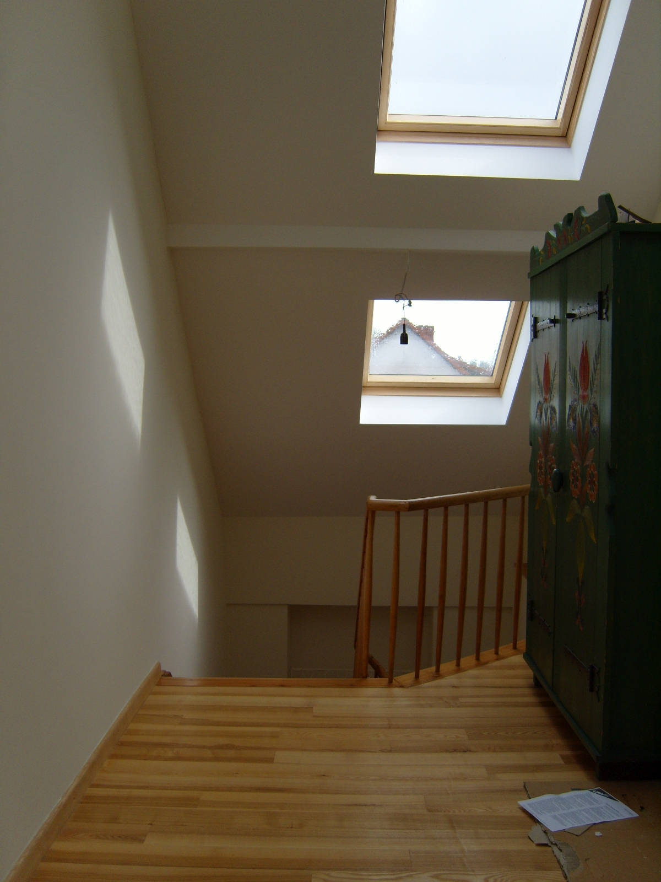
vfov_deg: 52.6
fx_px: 891
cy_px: 441
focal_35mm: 35
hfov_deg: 40.7
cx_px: 330
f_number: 2.8
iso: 80
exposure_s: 1/180
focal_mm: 7.4
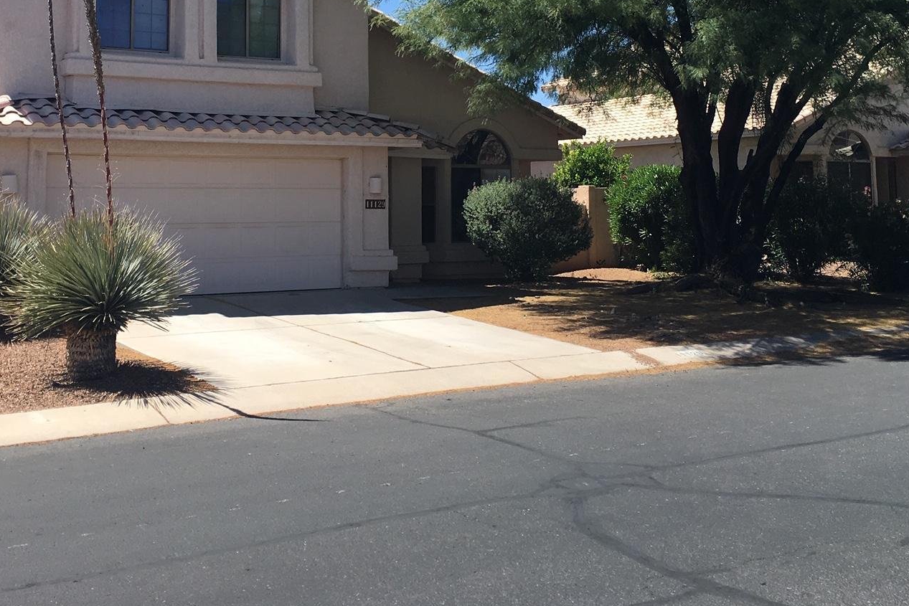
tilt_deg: +7.6
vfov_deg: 27.3
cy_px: 88
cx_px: 411
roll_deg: +0.3
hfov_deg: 41.1
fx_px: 1212
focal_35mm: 48
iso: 25
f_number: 2.2
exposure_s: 1/1261
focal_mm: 4.15
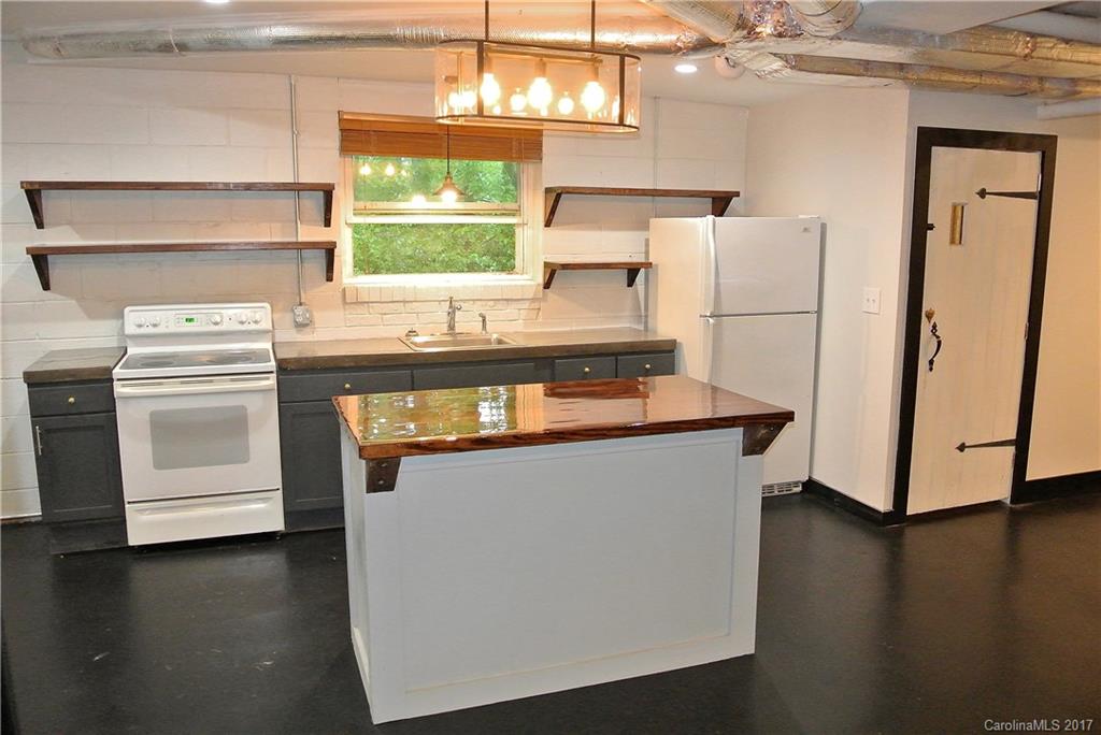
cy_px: 368
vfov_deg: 48.0
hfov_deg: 67.4
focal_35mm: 27
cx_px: 550
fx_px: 826
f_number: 3.5
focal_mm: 10
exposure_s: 1/60
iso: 2000
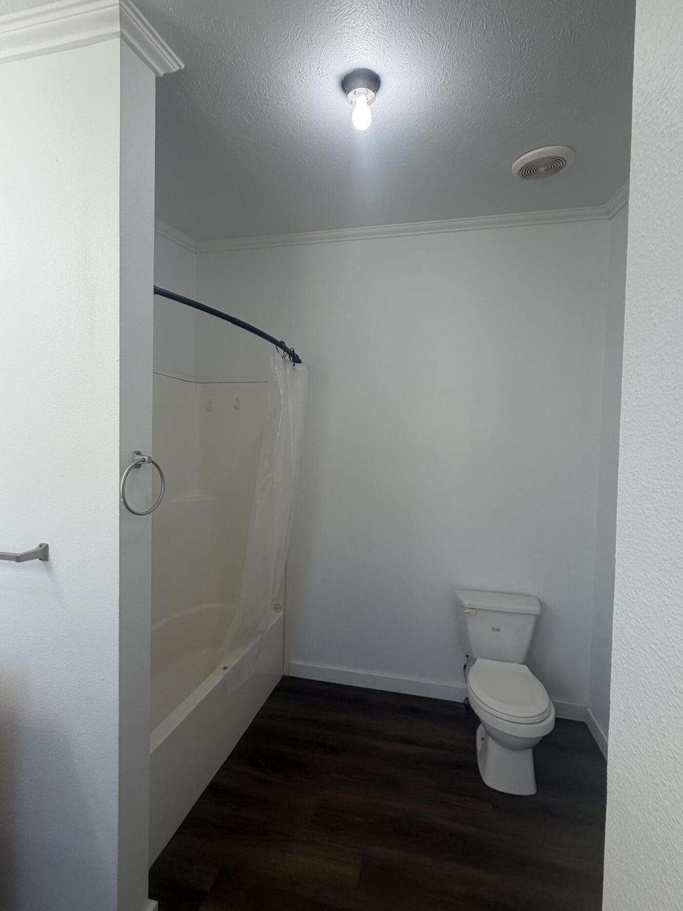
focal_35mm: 15
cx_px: 358
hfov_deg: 81.7
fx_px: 395
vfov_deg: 98.2
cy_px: 460
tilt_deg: -1.9
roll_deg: -1.2
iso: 100
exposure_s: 1/120
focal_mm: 2.22
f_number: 2.2
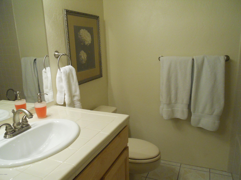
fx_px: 195
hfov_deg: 63.4
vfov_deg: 49.7
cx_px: 120
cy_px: 90
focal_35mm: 28
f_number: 2.7
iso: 500
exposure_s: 1/125
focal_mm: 5
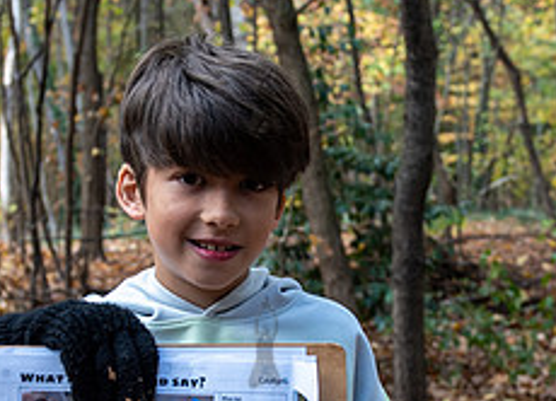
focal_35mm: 96
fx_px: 1521
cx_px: 276
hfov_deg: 20.7
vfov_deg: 14.9
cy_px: 333
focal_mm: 29
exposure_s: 1/125
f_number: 3.5
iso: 200
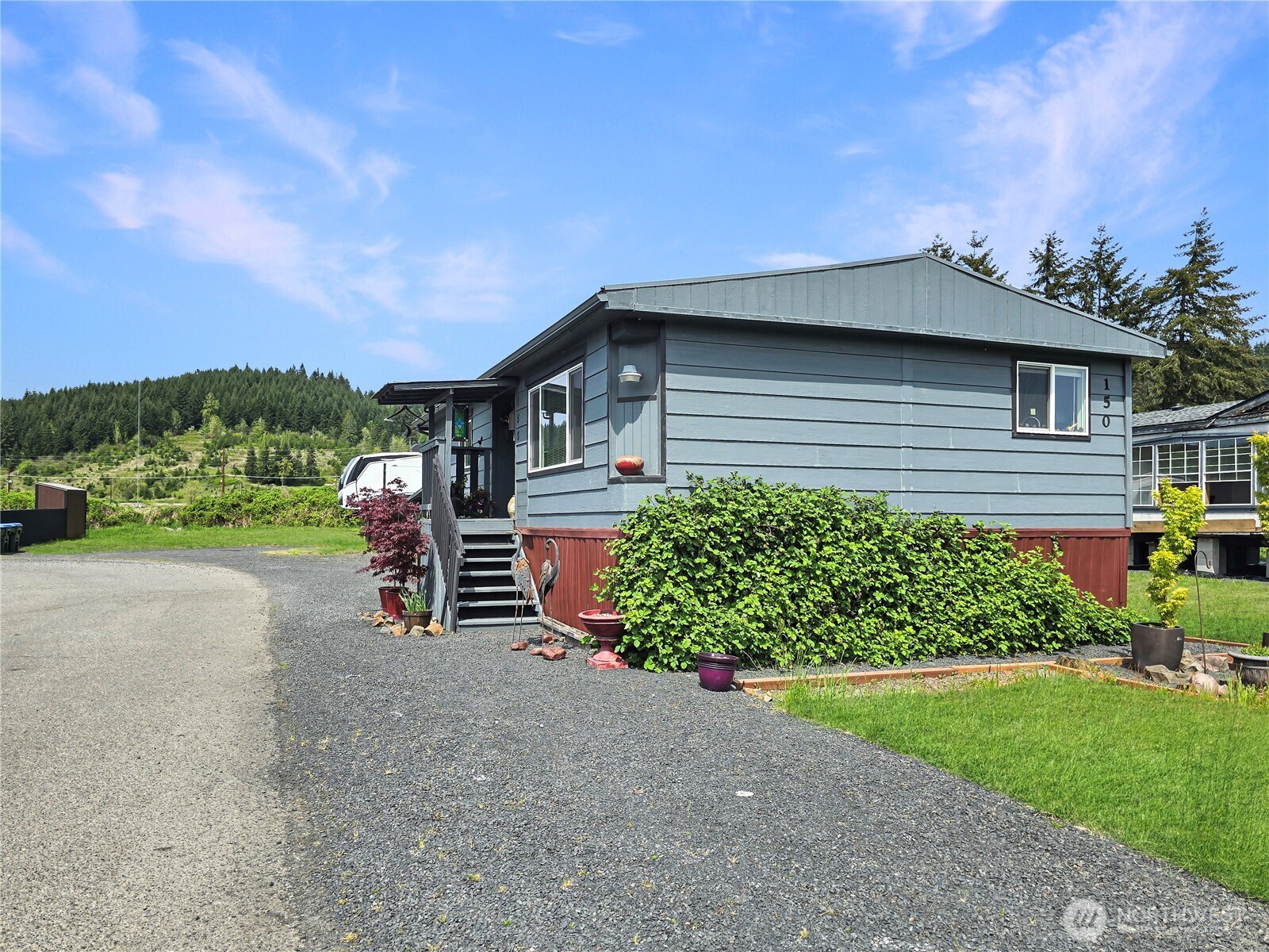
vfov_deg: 58.9
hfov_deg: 73.9
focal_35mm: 23
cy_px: 476
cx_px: 634
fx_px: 843
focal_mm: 6.3
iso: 12
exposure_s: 1/859
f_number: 1.7
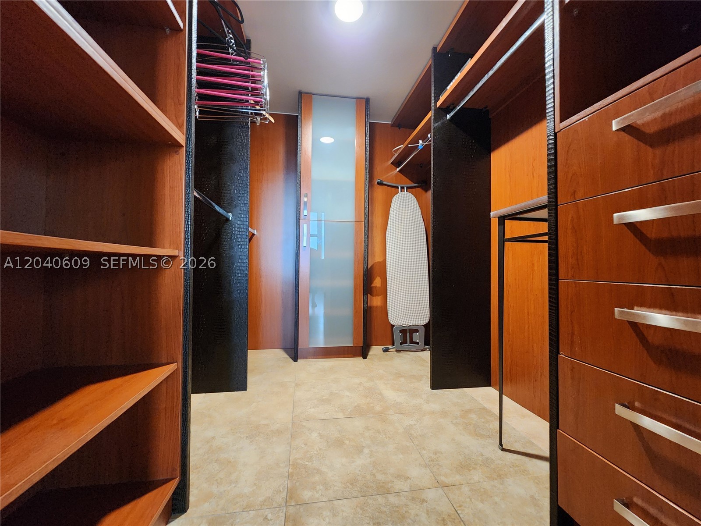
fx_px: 263
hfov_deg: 106.2
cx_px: 350
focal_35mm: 13
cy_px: 263
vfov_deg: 89.9
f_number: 2.2
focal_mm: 2.2
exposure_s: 1/30
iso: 640
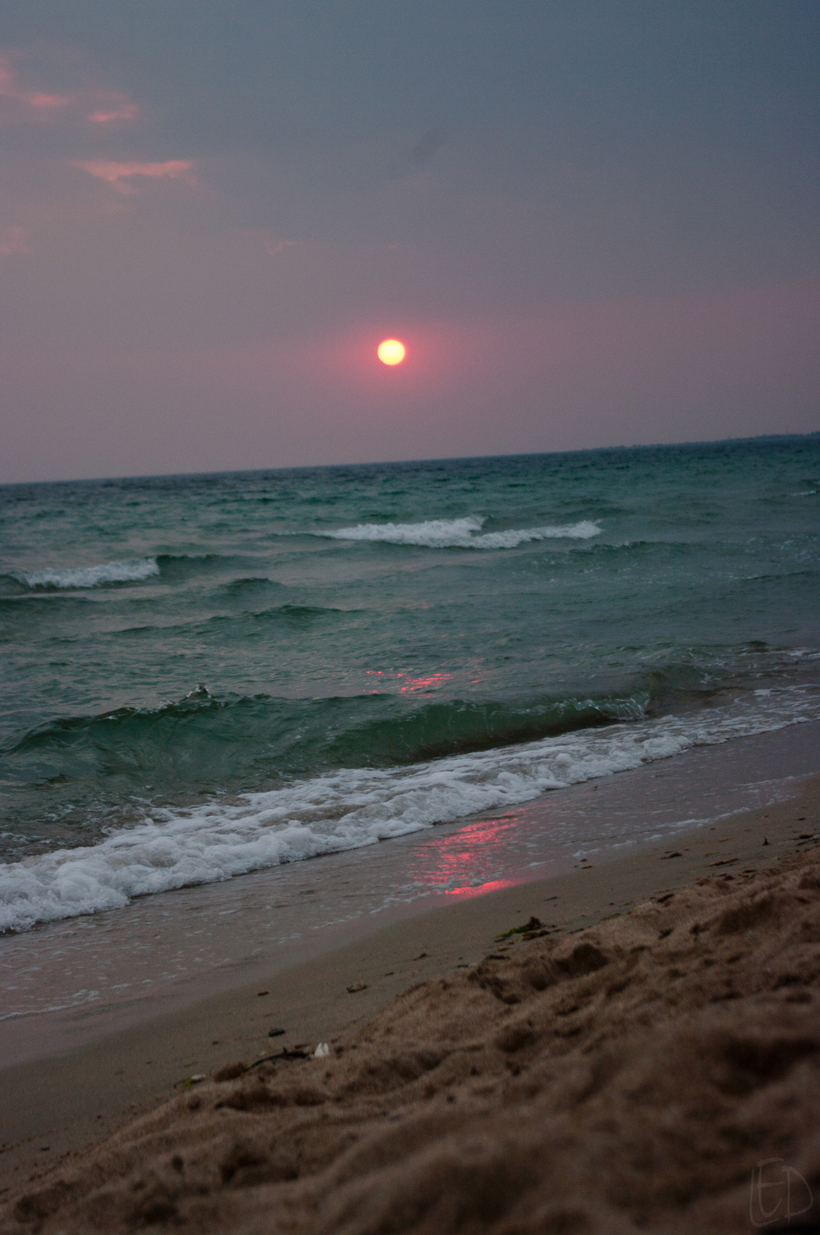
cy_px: 618
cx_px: 410
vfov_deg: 24.6
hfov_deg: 16.5
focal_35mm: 82
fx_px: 2826
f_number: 5.6
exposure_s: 1/180
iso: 400
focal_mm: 55
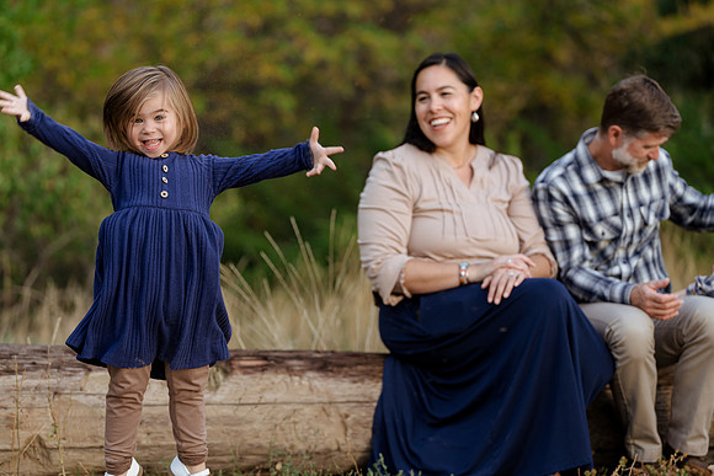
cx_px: 357
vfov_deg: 12.8
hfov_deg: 19.1
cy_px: 238
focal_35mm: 107
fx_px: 2123
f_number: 2.8
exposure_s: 1/400
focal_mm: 107
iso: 1000
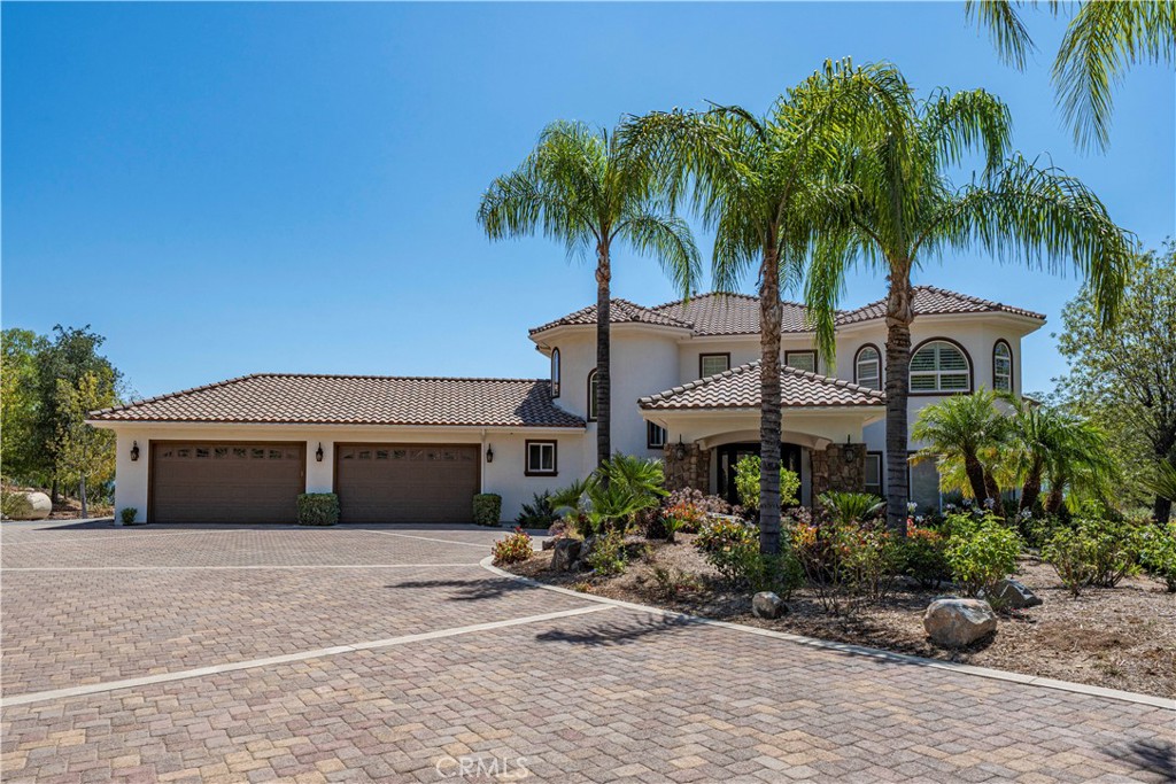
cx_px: 588
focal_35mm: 22
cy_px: 392
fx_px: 719
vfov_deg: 57.2
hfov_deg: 78.6
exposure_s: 1/500
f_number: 10
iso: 200
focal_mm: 22
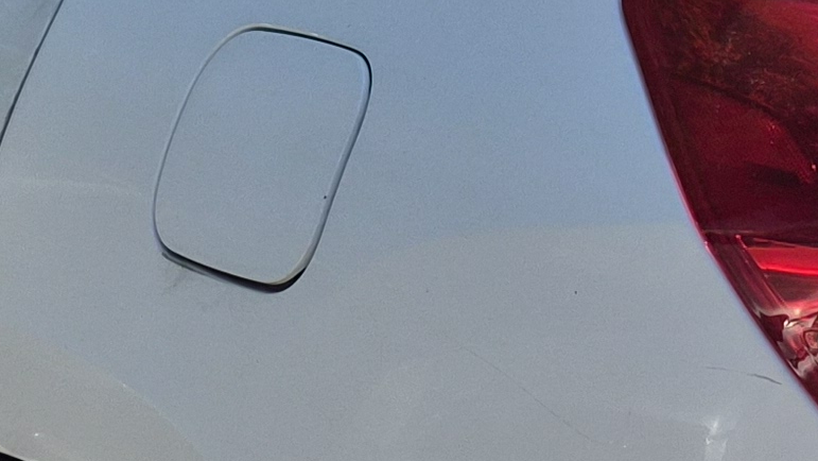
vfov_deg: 9.3
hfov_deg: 16.2
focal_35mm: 130
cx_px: 832
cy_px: 453
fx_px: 2820
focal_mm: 5.4
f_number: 1.8
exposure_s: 1/5680
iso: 80
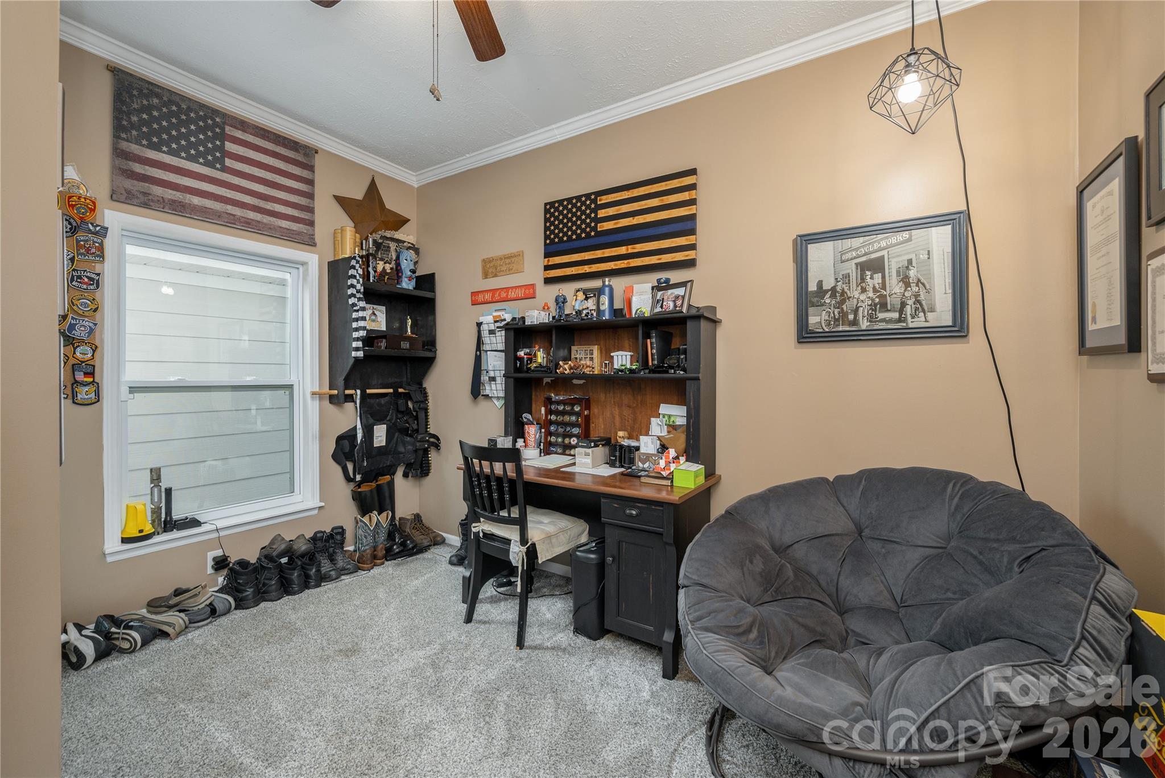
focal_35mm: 14
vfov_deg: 81.3
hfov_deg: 104.2
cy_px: 389
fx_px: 453
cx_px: 582
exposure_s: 1/80
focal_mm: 14
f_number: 7.1
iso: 320
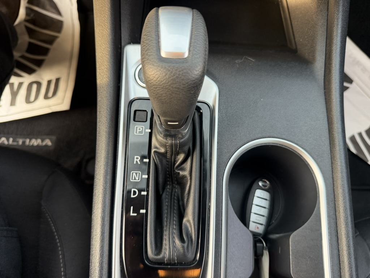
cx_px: 185
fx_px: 257
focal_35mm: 24
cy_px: 139
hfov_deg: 71.6
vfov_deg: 56.8
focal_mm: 6.76
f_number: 1.78
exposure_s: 1/104
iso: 200
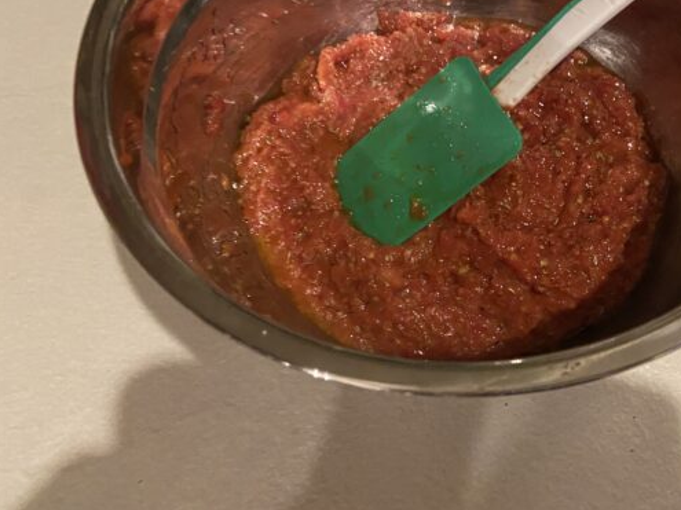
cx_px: 453
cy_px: 208
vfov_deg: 40.5
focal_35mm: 35
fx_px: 688
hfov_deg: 51.7
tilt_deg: -61.9
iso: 800
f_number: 1.8
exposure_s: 1/25
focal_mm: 4.25
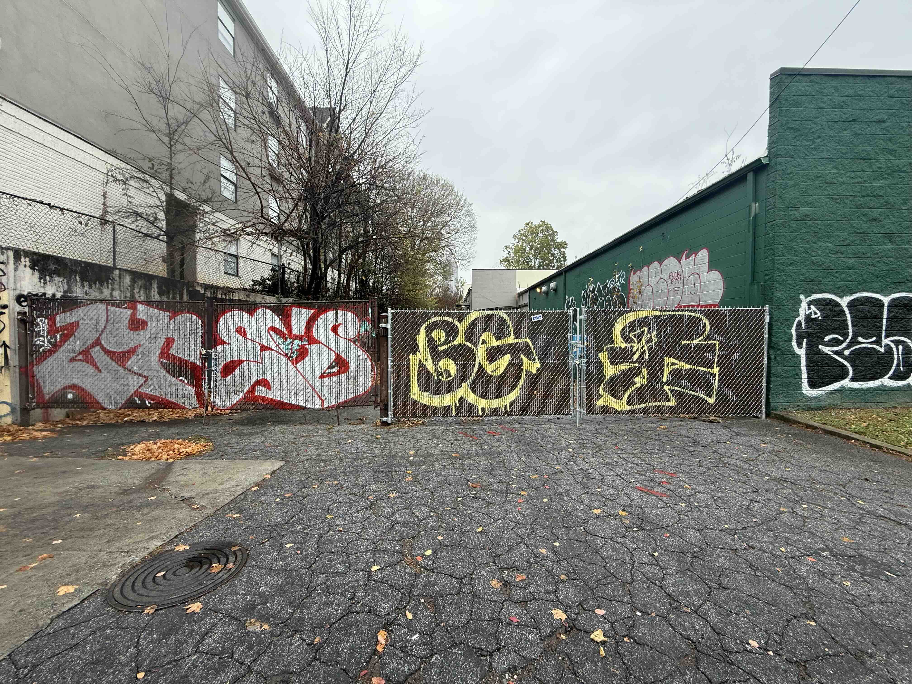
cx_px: 456
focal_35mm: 14
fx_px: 369
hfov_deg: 102.1
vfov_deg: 85.7
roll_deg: -0.1
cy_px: 342
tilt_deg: -0.8
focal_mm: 2.22
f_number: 2.2
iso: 64
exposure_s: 1/188
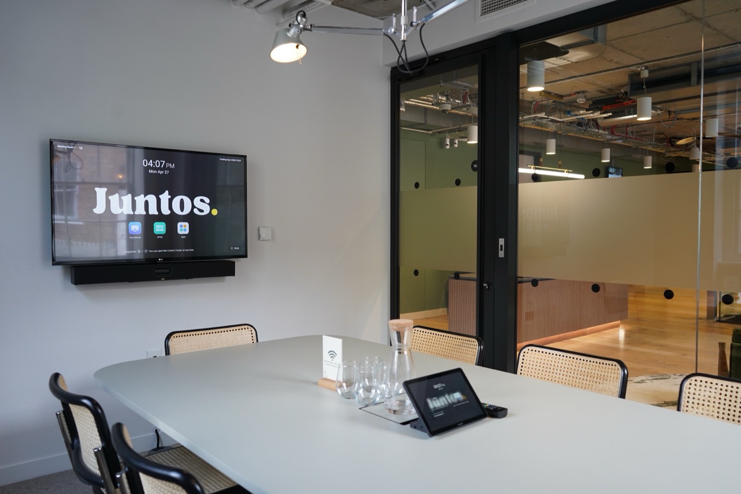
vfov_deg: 46.4
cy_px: 247
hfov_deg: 65.5
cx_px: 370
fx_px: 576
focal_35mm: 28
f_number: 4
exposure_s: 1/160
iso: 1250
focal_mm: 28
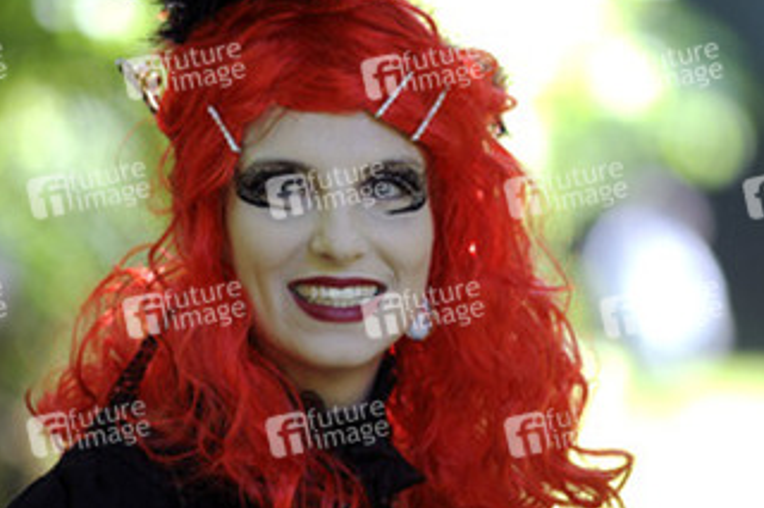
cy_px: 250
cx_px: 358
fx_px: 8951
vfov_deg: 3.3
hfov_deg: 4.9
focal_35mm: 422
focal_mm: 300
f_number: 4
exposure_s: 1/400
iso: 800
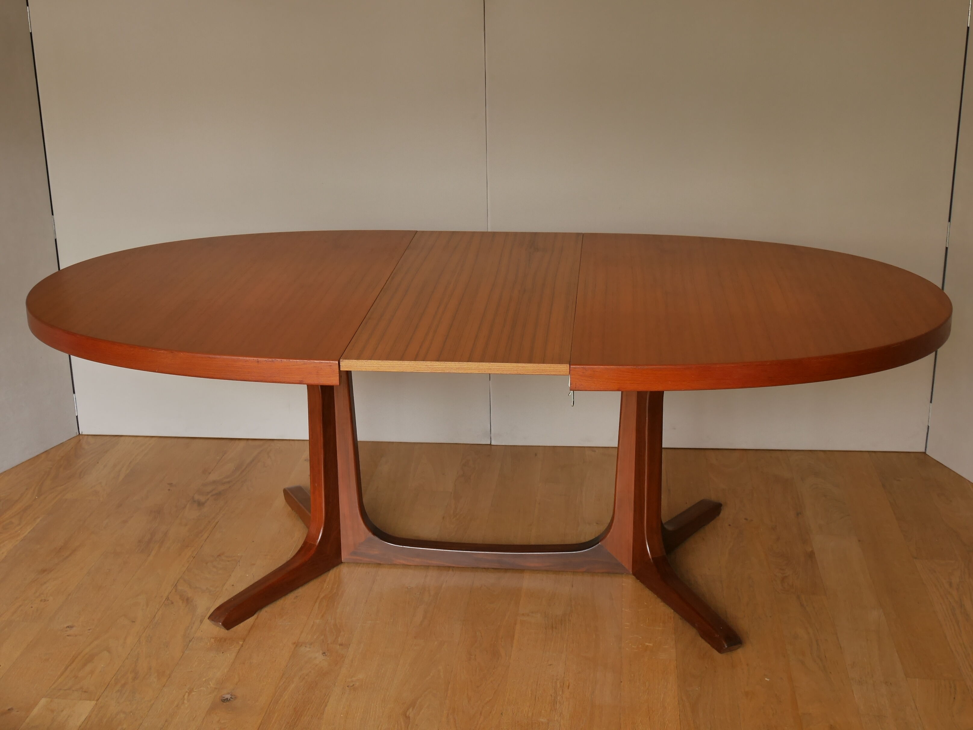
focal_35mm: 48
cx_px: 486
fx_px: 1349
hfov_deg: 39.7
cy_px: 365
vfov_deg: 30.3
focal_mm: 24
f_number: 5
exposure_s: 1/60
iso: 400
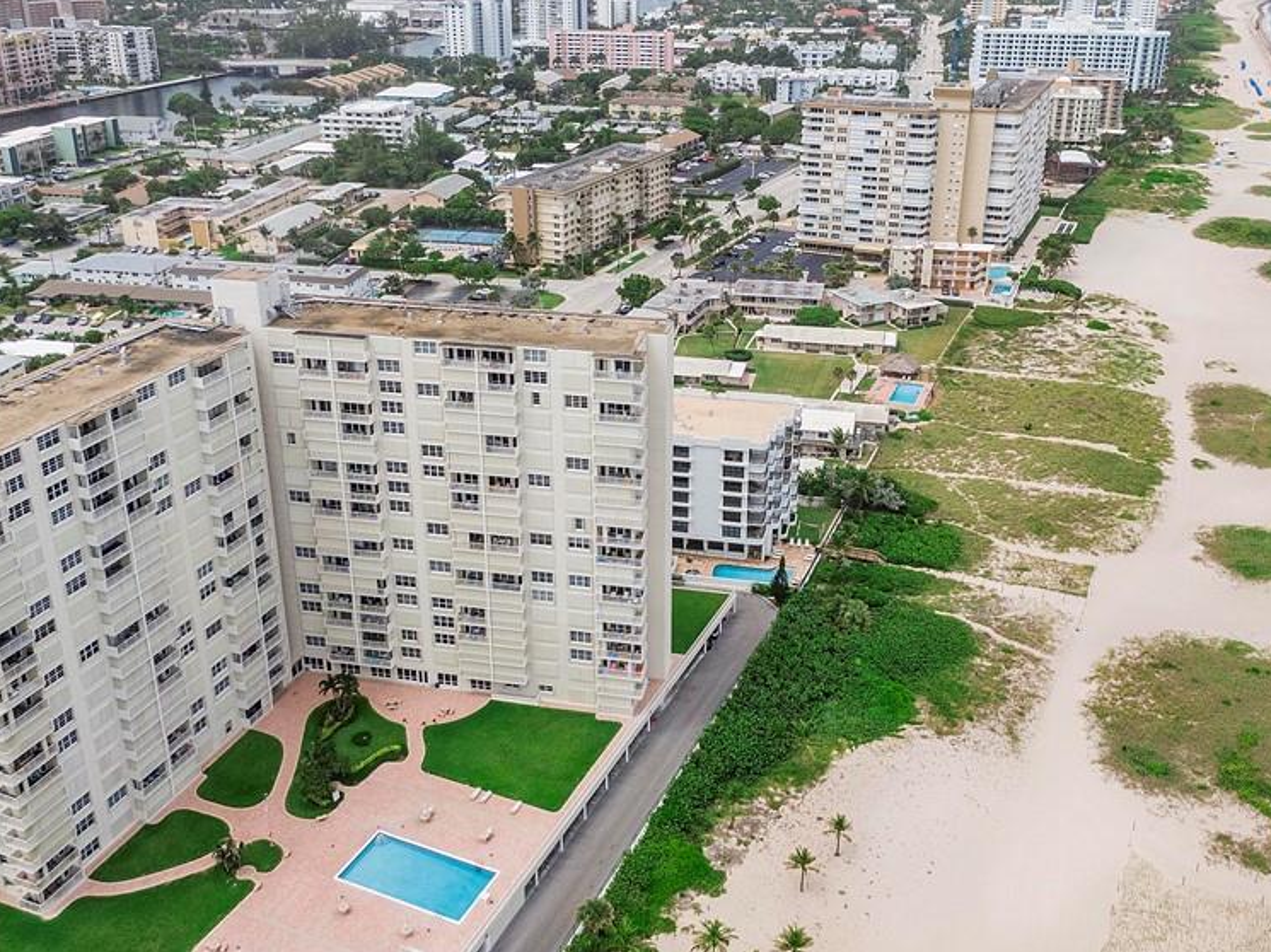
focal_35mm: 33
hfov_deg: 55.4
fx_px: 1211
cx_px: 650
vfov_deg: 42.8
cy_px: 407
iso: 100
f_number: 2.8
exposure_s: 1/2000
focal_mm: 4.39
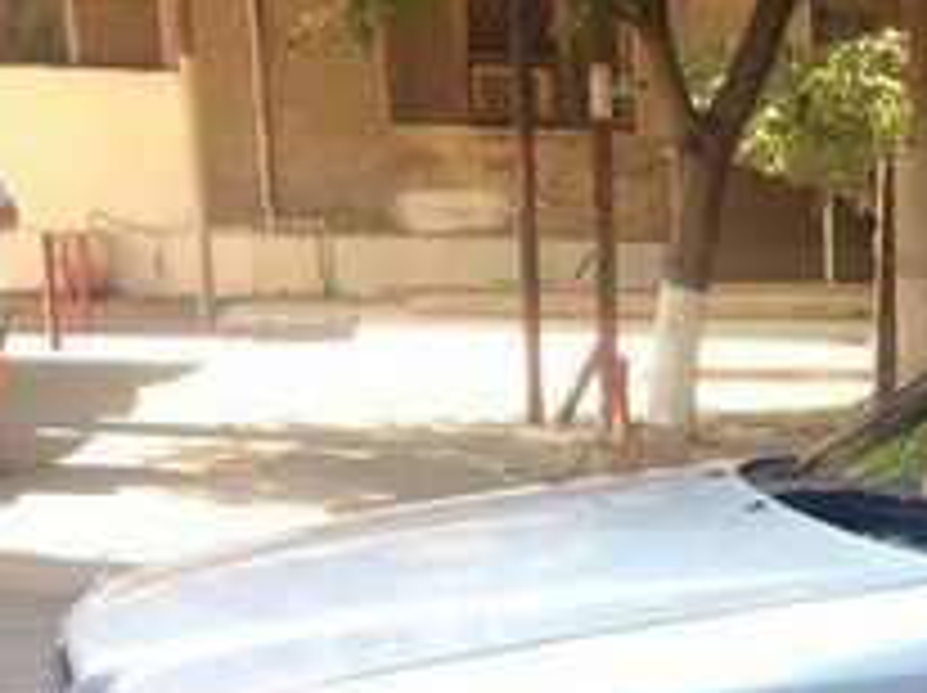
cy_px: 889
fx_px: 2488
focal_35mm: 93
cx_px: 1305
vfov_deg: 15.2
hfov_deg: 19.0
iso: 25
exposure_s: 1/100
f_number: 2.2
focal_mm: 4.15
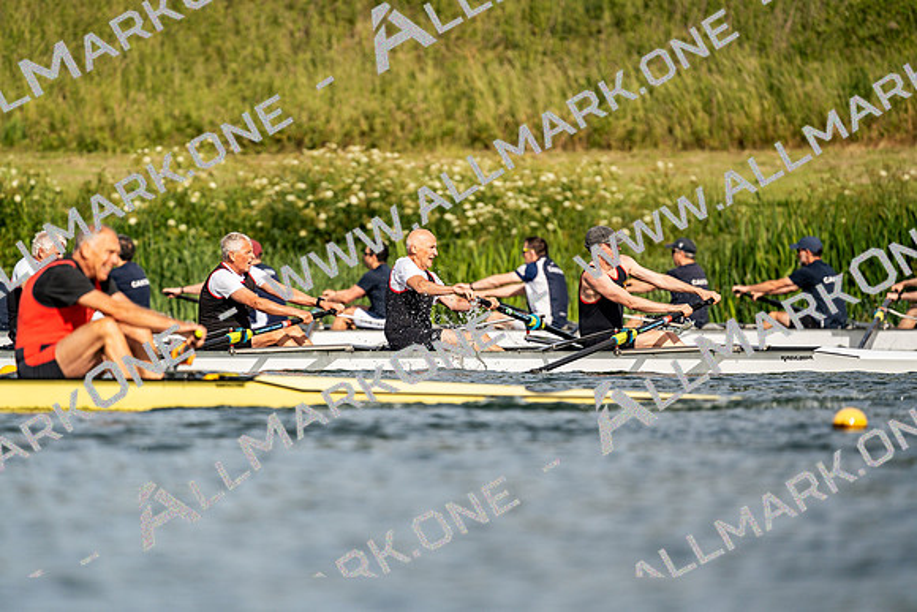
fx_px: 15286
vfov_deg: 2.3
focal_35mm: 600
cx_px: 458
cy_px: 306
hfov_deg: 3.4
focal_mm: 600
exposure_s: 1/2000
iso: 200
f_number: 6.3
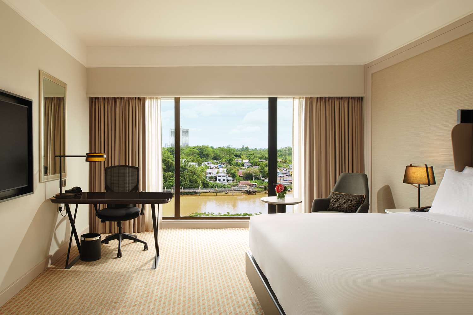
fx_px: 315
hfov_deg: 73.7
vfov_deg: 53.1
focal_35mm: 24
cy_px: 158
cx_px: 236
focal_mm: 24
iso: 100
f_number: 11
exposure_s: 1/3
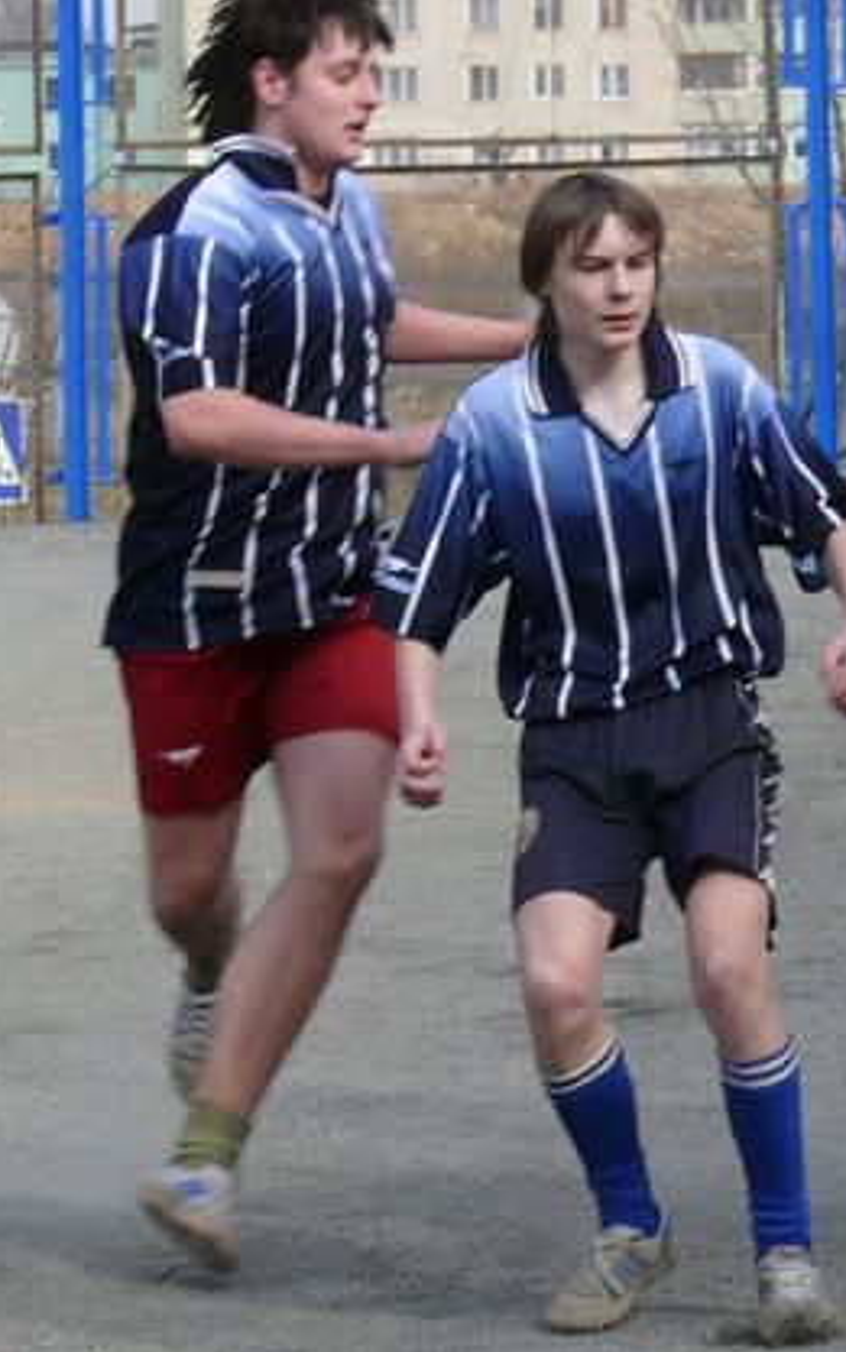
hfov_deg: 4.8
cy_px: 678
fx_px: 10024
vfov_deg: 7.7
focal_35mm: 272
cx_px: 681
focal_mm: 22.7
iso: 100
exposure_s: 1/250
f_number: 5.6
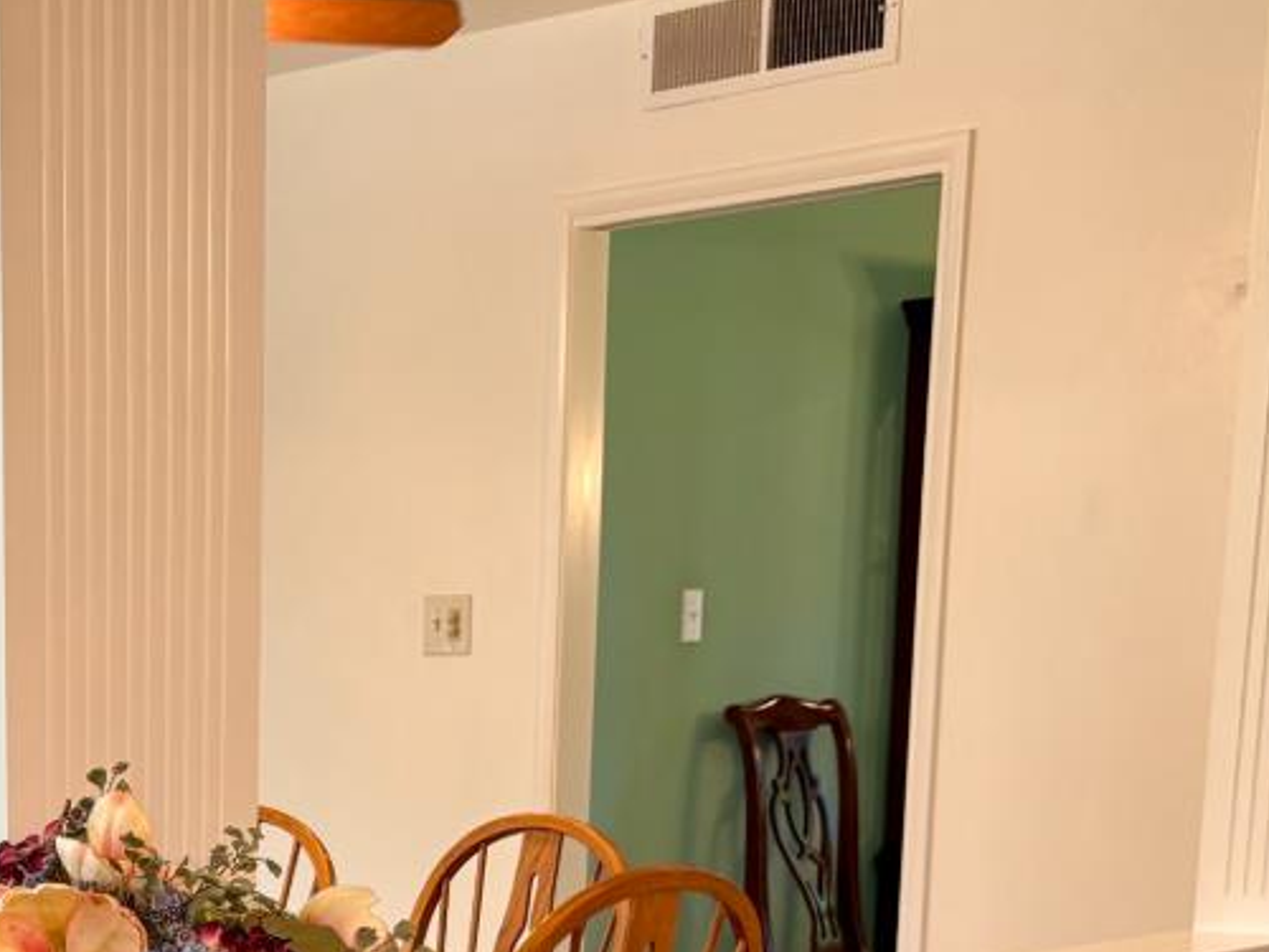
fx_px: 2859
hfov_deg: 23.8
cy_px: 1293
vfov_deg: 17.5
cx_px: -41
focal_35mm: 78
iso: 80
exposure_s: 1/60
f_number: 1.6
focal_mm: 5.96
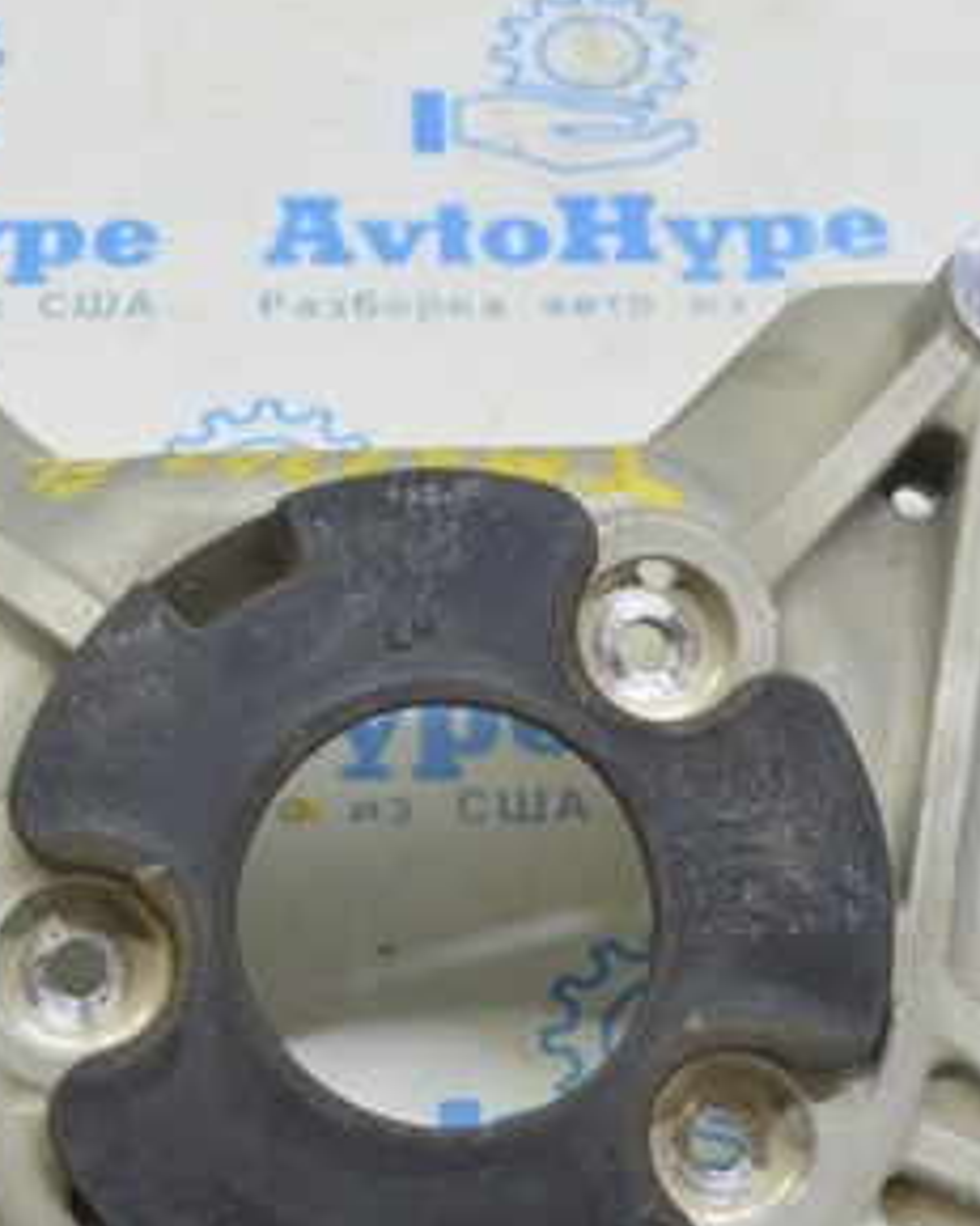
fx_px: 2938
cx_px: 276
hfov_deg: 18.8
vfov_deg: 23.5
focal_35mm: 81
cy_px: 783
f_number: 5.6
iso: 400
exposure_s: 1/20
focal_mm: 26
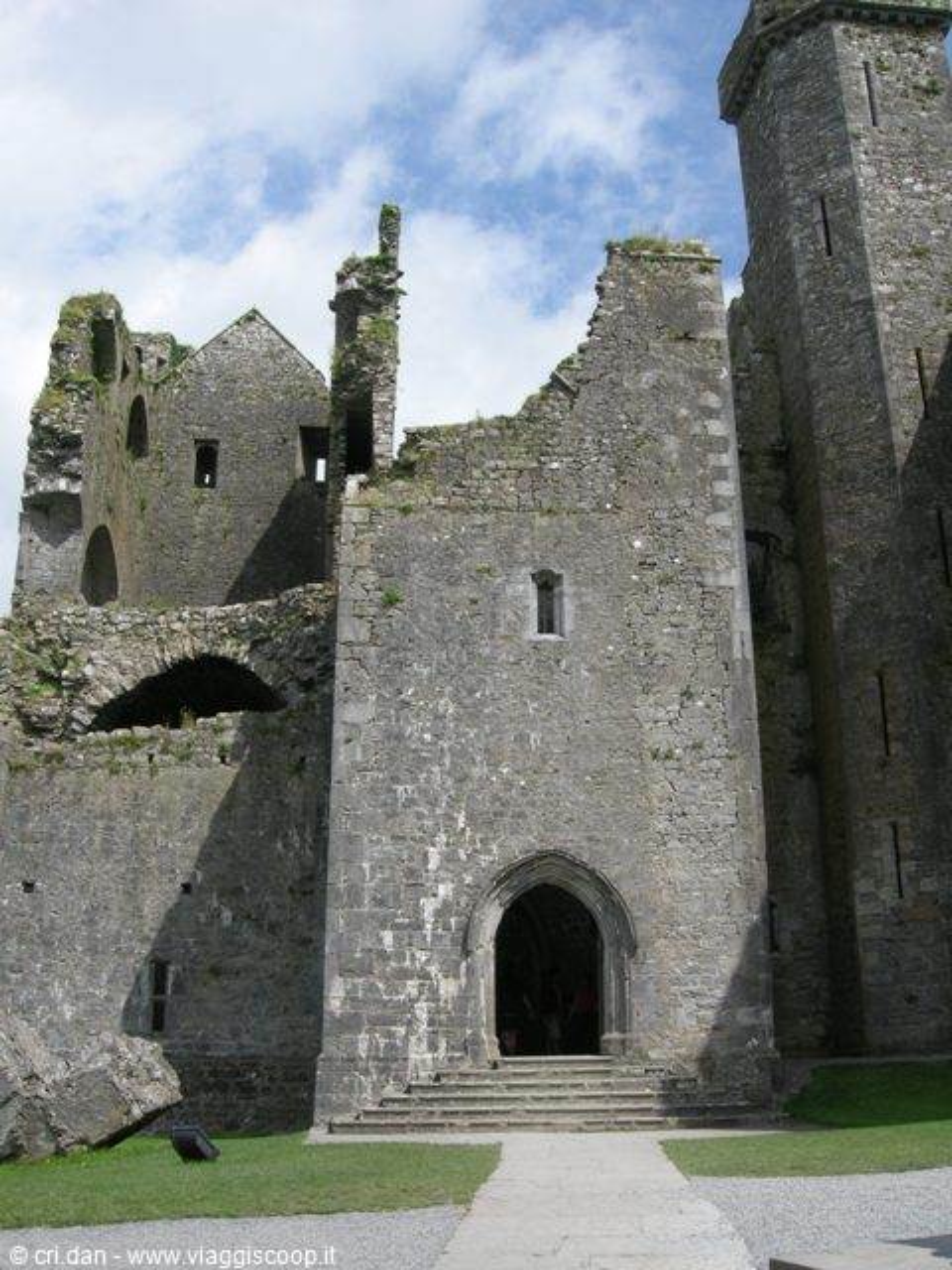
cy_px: 635
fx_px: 1320
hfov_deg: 39.7
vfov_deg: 51.4
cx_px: 476
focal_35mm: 36
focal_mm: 7.5
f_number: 6.1
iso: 64
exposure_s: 1/262
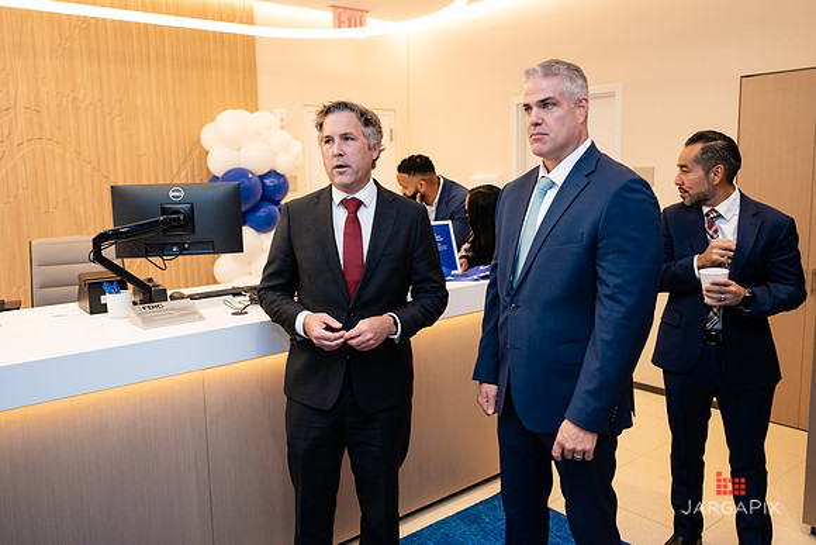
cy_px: 266
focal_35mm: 30
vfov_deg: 44.0
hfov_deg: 62.3
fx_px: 674
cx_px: 399
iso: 320
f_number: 3.2
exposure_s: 1/160
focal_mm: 29
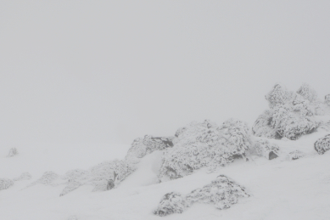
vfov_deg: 18.8
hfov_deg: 28.0
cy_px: 152
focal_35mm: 72
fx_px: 660
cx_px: 130
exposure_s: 1/1600
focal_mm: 28
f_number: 10
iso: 320
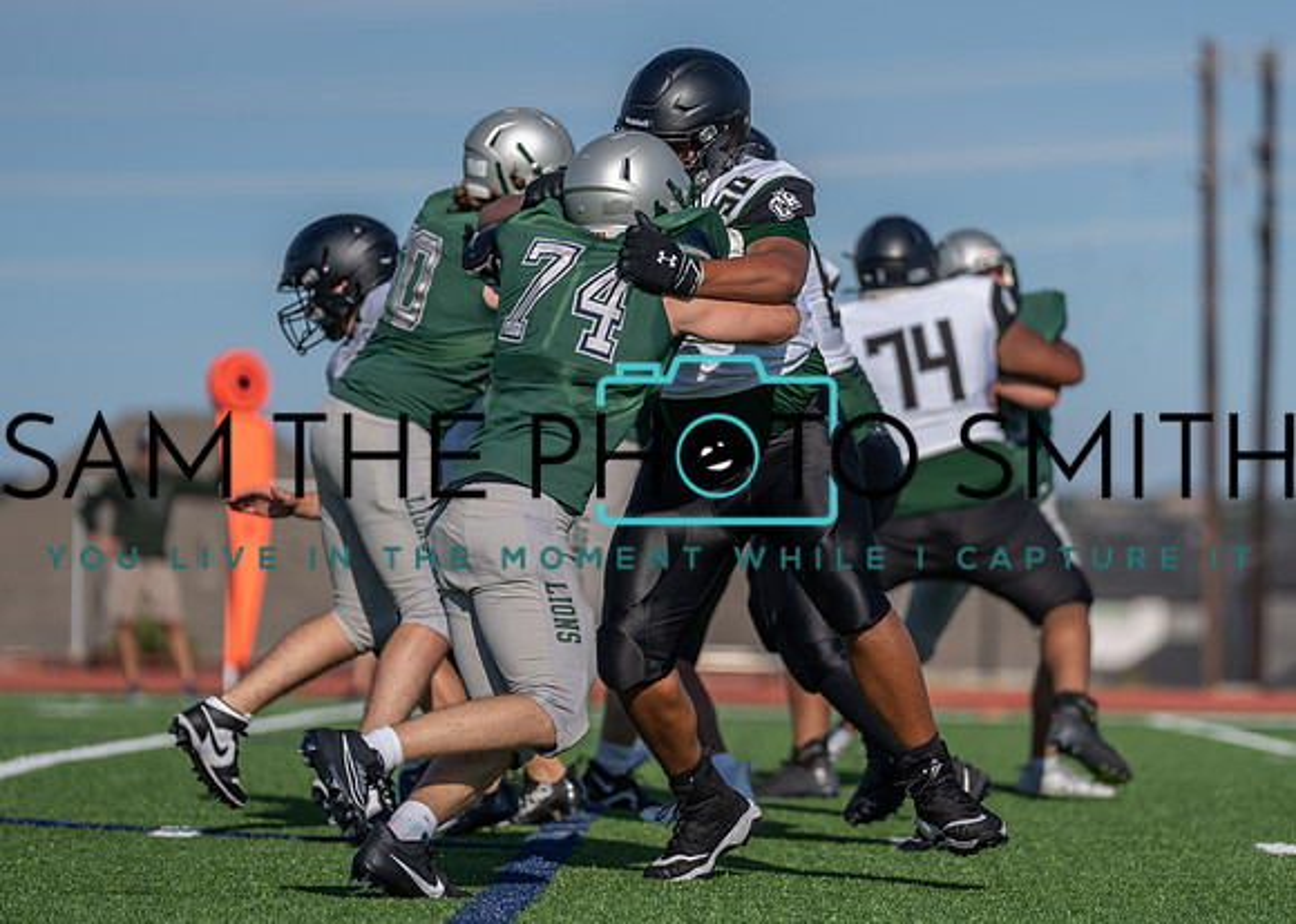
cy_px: 466
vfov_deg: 6.2
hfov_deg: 8.7
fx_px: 8560
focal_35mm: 233
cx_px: 763
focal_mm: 200
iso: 100
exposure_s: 1/2500
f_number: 2.8
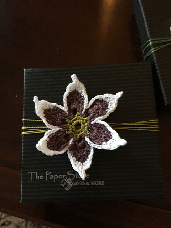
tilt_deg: -80.5
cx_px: 86
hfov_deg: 48.2
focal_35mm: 29
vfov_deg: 61.7
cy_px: 114
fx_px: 191
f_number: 2.2
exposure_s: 1/15
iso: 250
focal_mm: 4.15
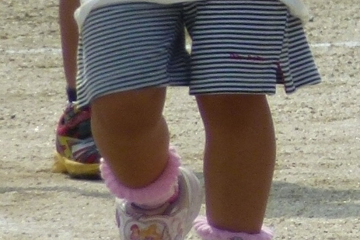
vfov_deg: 0.6
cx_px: 828
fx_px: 22066
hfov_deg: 0.9
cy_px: -42
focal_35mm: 2206
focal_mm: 68.8
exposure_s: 1/500
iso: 100
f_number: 5.9
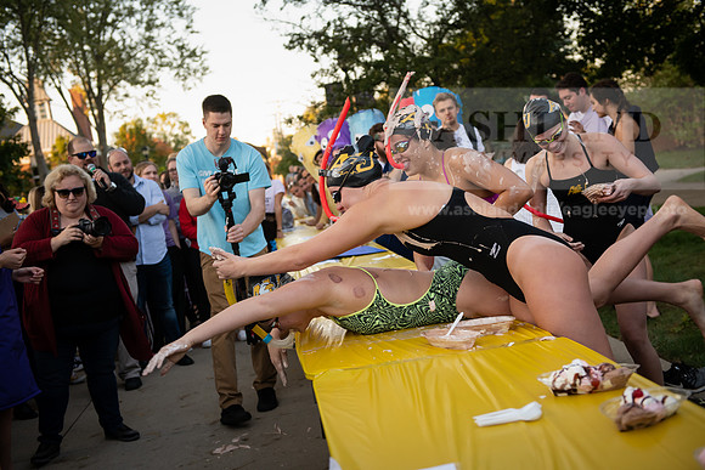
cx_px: 352
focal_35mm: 48
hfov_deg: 41.1
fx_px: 940
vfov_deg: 28.1
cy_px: 235
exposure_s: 1/400
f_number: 3.5
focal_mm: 48
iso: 640
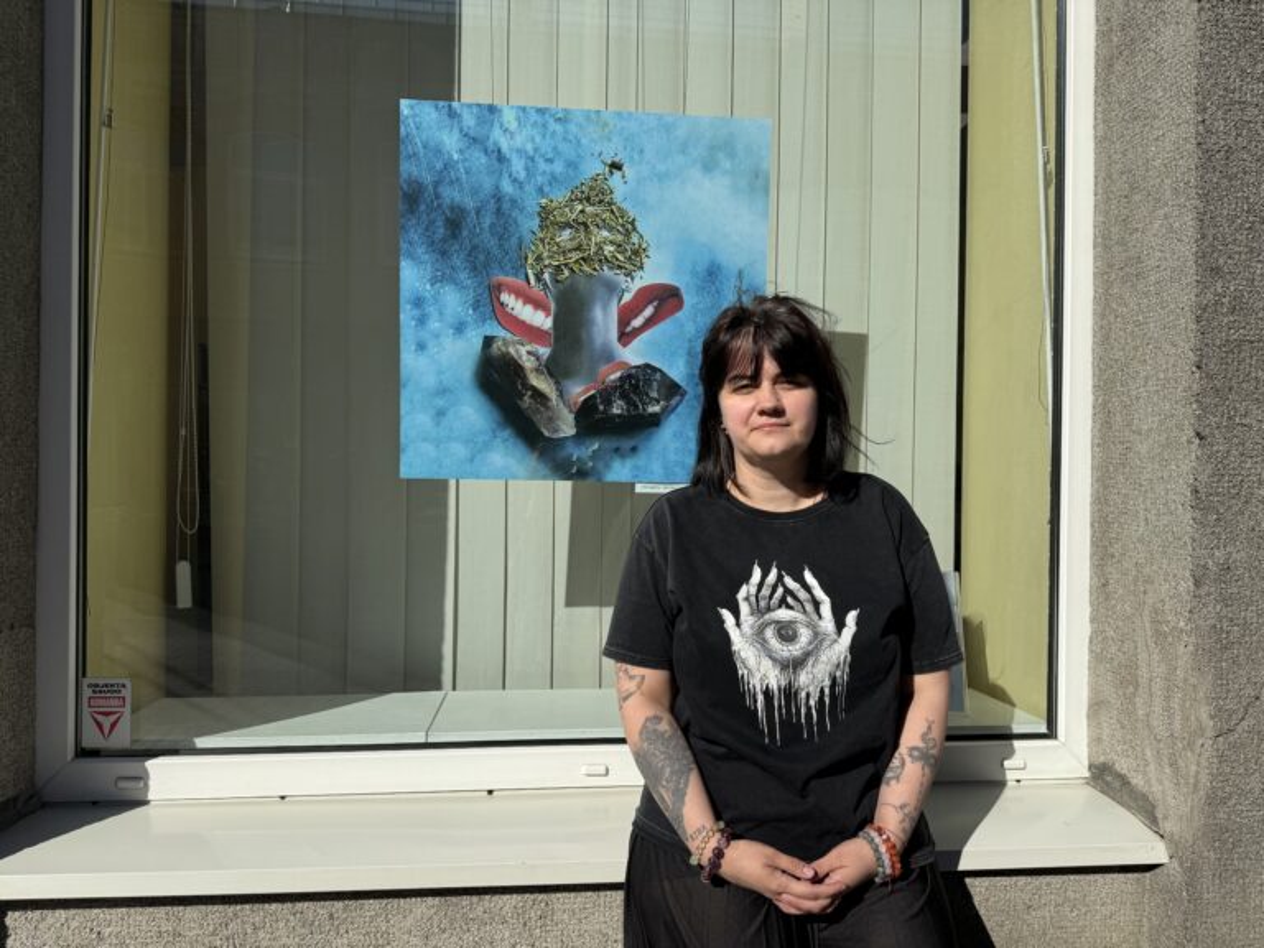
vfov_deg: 56.8
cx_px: 632
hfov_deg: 71.6
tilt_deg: +0.5
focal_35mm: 24
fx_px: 876
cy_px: 474
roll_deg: -0.7
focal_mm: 6.76
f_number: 1.78
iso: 80
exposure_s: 1/9091
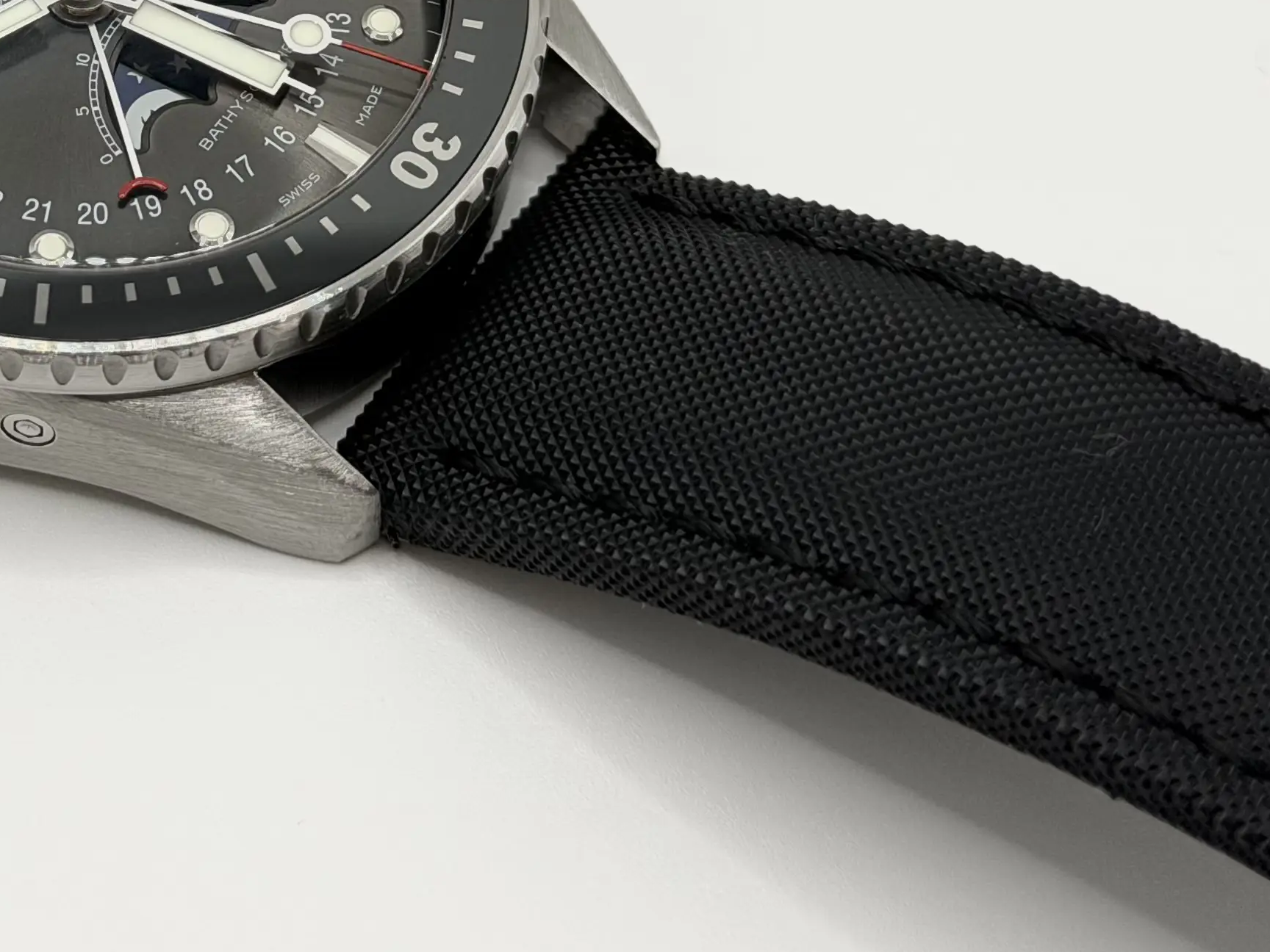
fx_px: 4109
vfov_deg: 13.0
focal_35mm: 112
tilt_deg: -52.4
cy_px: -61
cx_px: 35
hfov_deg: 17.2
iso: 64
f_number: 1.78
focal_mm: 6.76
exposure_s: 1/669
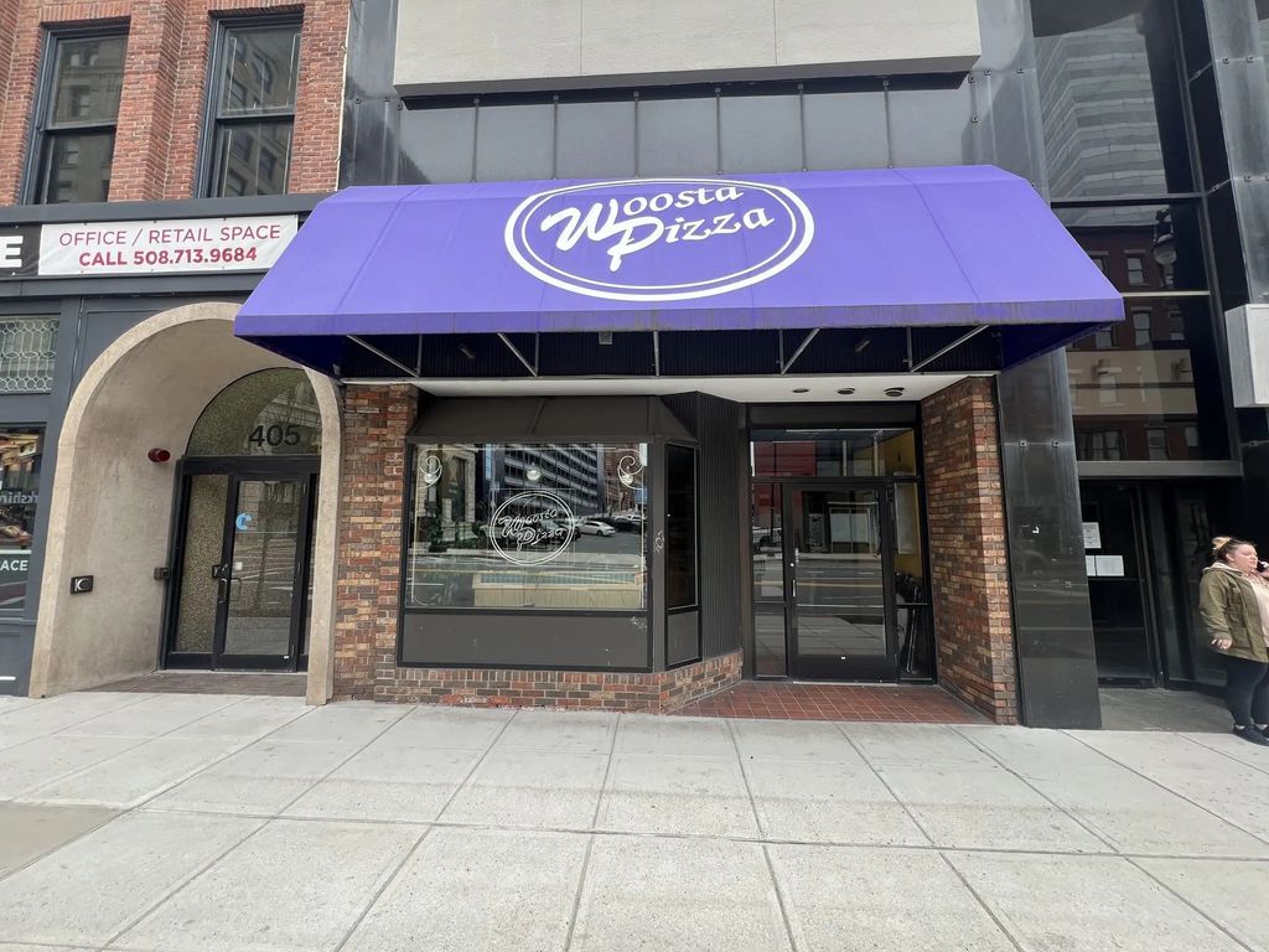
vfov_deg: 89.9
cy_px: 476
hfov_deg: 106.2
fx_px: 477
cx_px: 634
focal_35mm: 13
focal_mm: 1.57
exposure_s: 1/114
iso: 32
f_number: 1.8
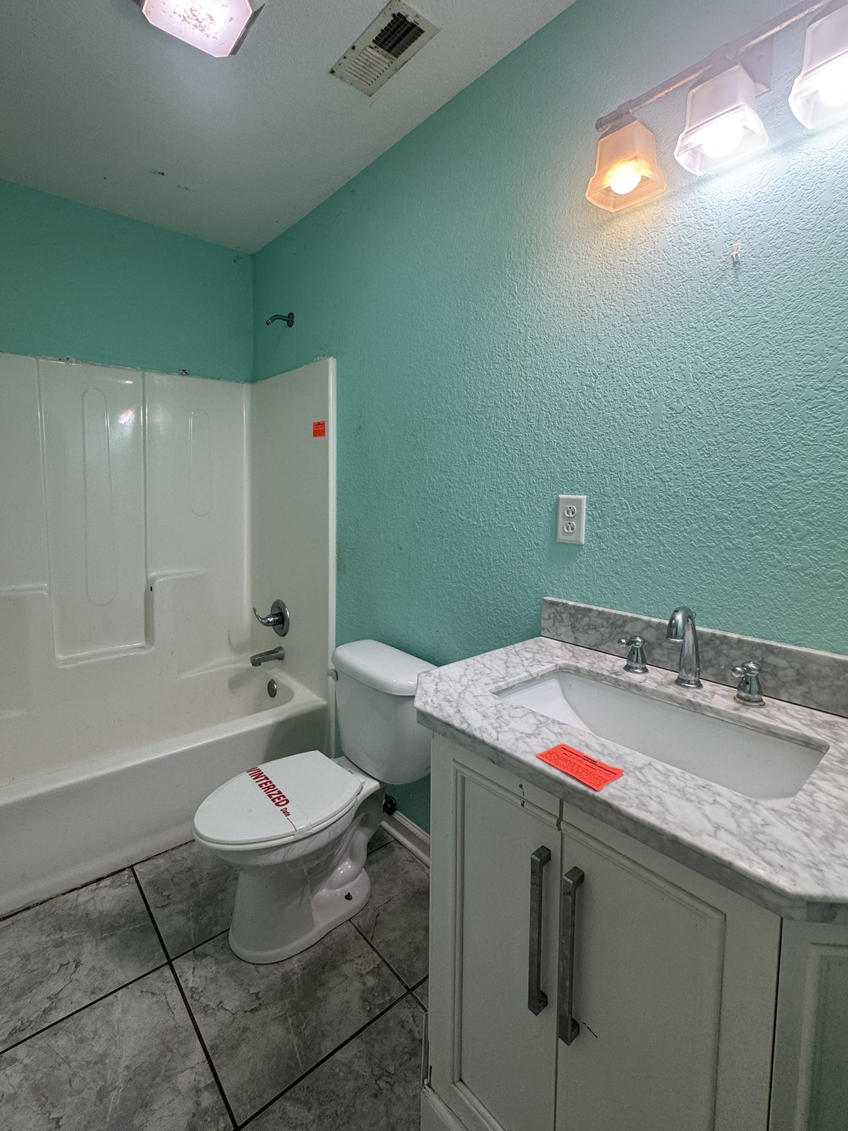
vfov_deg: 94.3
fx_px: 523
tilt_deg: -5.2
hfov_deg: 78.0
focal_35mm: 16
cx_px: 389
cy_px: 523
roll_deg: -0.1
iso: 100
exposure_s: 1/120
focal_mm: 2.22
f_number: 2.2
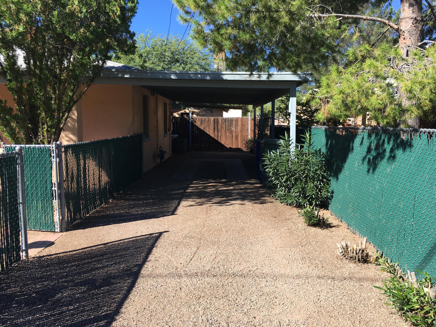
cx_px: 218
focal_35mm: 29
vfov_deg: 48.2
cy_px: 164
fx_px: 365
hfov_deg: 61.7
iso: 25
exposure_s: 1/725
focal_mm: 4.15
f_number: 2.2
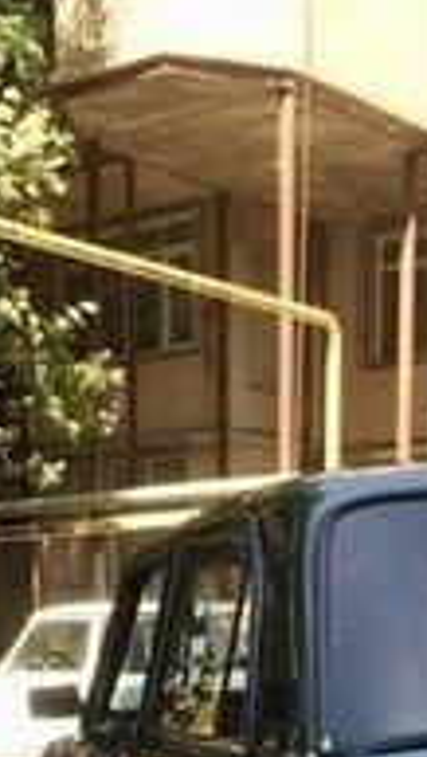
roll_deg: +3.0
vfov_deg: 23.7
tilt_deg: -13.3
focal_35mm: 81
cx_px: 176
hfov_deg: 15.0
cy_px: 930
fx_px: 1625
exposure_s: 1/291
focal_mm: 4.15
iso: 32
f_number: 2.2
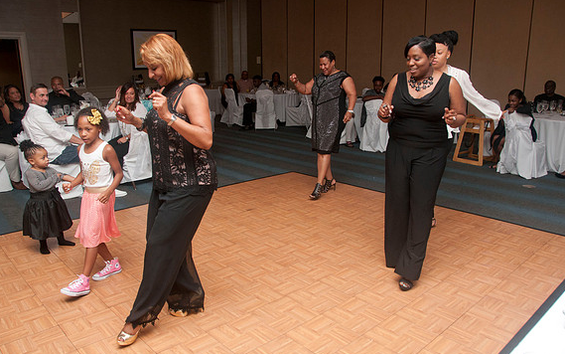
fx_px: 431
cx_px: 282
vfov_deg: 44.6
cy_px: 170
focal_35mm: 28
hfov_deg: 66.5
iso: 400
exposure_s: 1/125
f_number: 5.6
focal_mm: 18
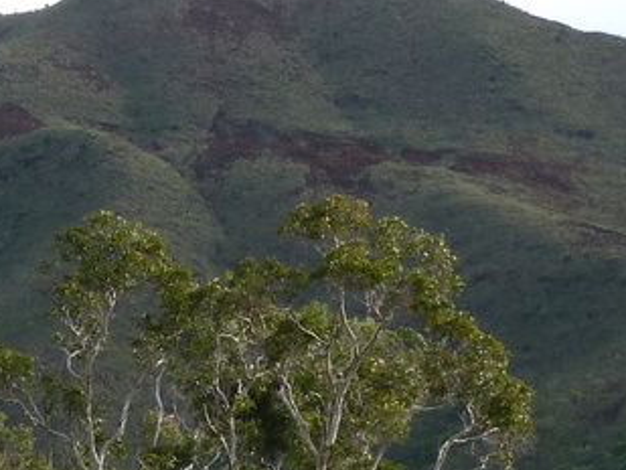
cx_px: -419
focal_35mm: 202
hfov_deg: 9.4
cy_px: 652
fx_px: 3654
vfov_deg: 7.3
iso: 80
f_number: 3.8
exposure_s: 1/200
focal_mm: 8.5
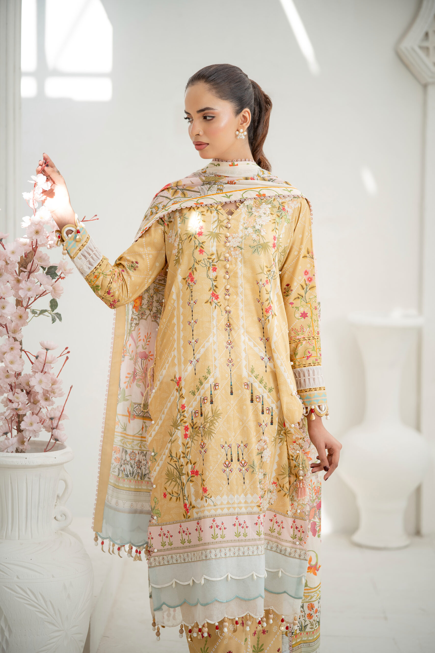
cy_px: 326
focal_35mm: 85
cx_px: 218
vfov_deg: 23.9
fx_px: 1540
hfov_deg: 16.1
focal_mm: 85
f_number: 2
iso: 50
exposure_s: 1/200
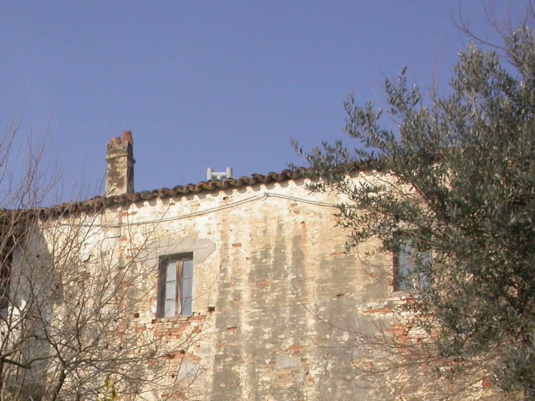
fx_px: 1175
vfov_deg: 19.0
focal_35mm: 76
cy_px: 381
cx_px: 62
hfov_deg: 25.0
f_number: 7.5
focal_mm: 7.85
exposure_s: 1/359
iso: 100
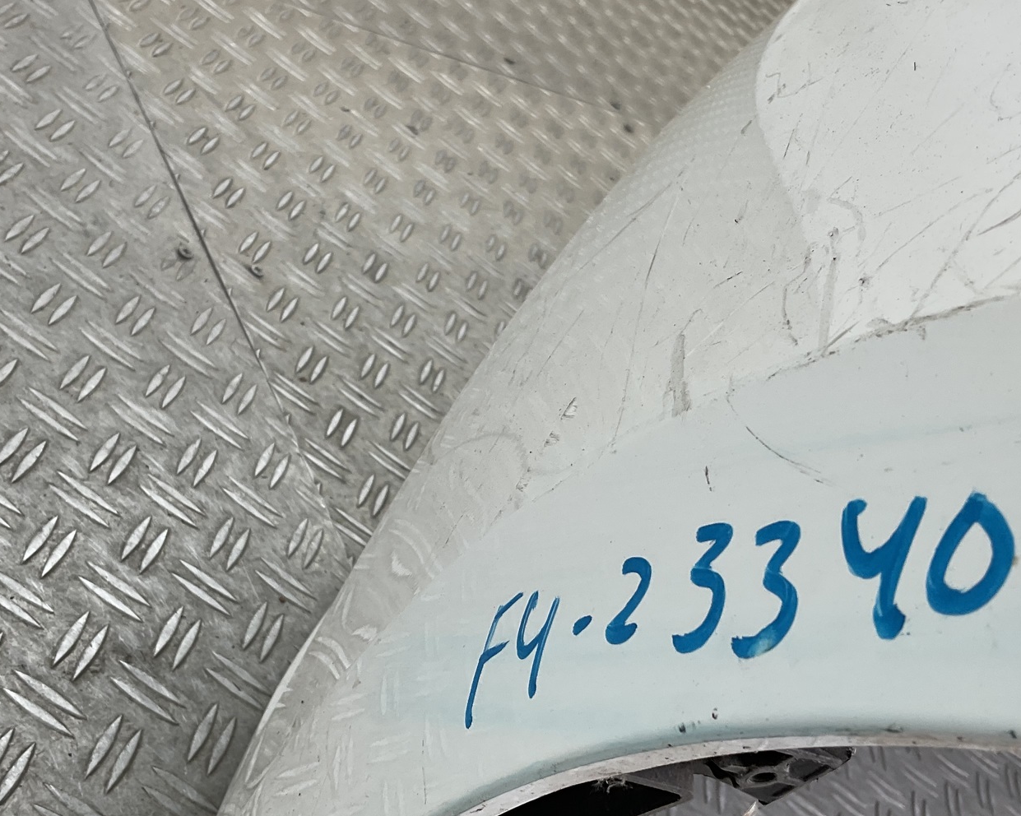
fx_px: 1390
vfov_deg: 32.7
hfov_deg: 40.3
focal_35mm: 46
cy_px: 410
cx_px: 477
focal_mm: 3
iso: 16
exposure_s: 1/114
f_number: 1.8
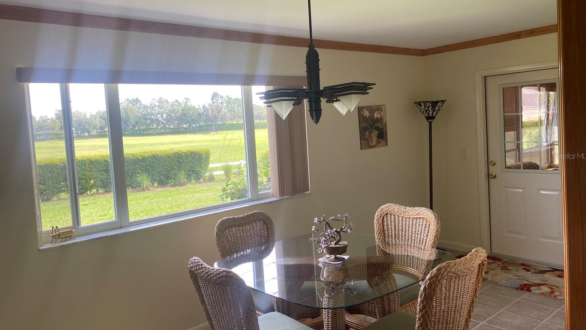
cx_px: 292
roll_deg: +4.0
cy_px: 156
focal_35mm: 29
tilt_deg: -4.1
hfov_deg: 66.1
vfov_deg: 40.2
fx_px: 451
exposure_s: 1/122
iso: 40
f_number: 1.8
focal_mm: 4.25
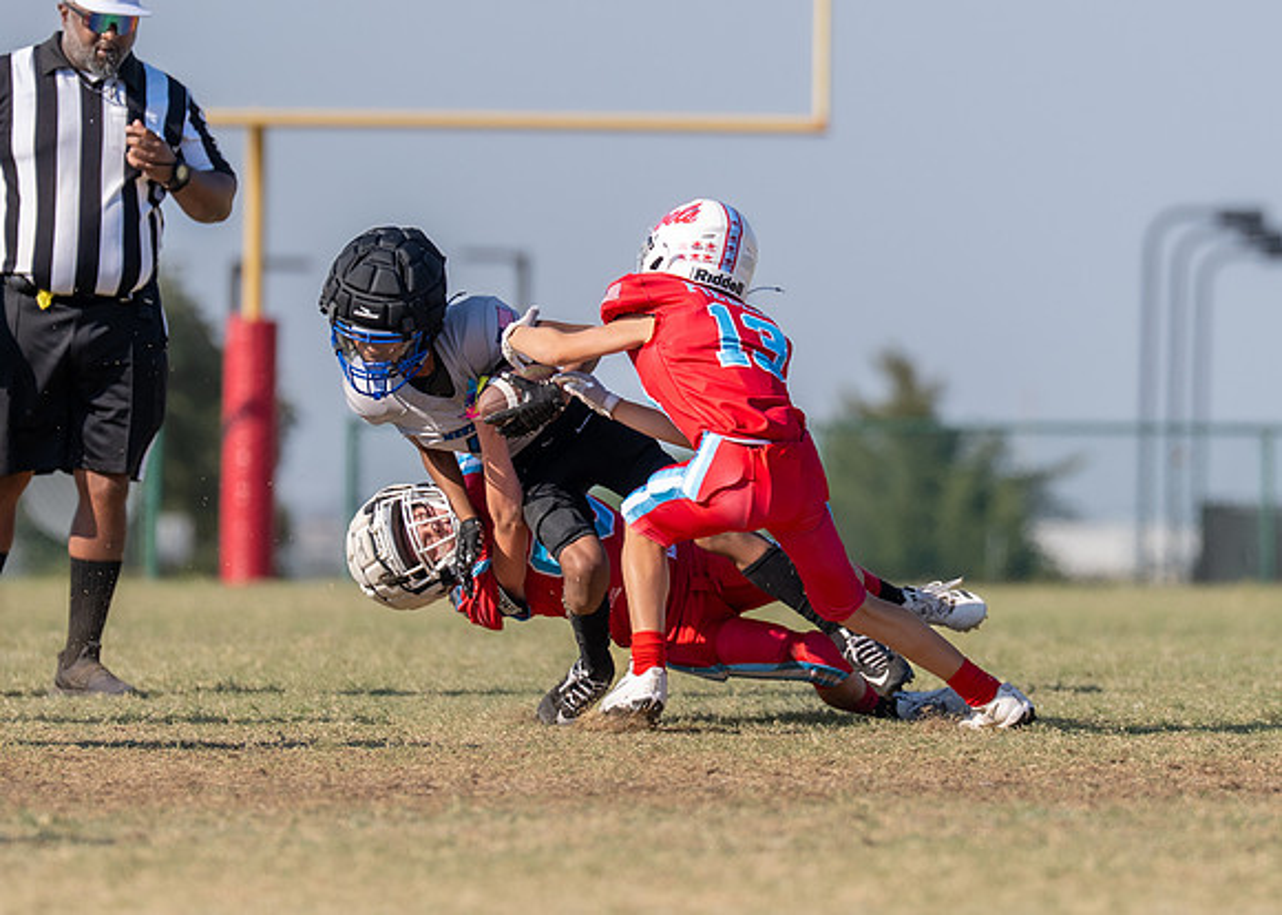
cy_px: 405
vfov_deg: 2.9
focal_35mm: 491
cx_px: 749
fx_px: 17869
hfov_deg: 4.1
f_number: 3.2
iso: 100
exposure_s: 1/1600
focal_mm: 200
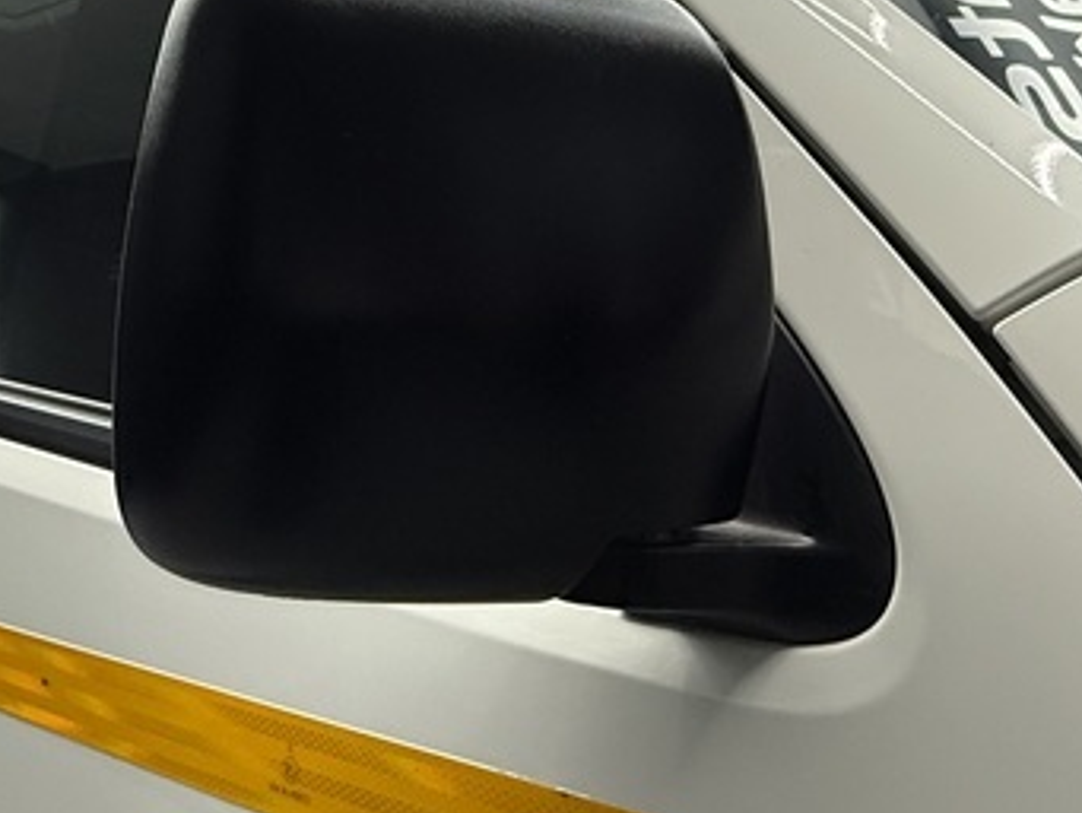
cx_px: 438
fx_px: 1313
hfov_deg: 44.6
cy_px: 416
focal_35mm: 42
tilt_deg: -4.1
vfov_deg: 34.4
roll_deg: +0.6
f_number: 2.2
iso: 200
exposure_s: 1/100
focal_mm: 2.22
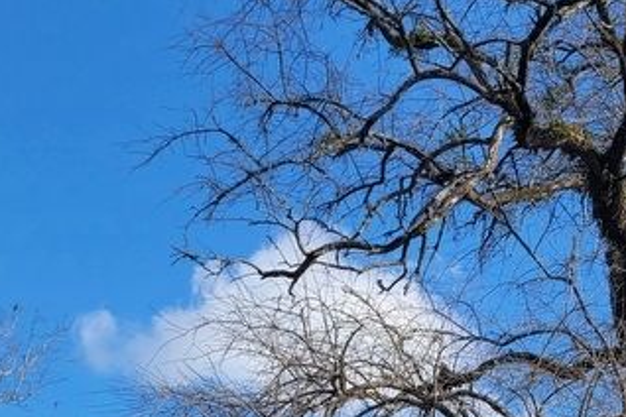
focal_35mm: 68
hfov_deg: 28.9
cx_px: 522
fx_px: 1182
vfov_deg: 18.7
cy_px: 533
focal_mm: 5.4
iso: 40
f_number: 1.8
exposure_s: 1/1654
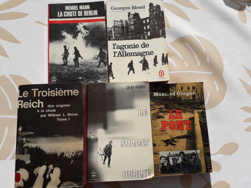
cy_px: 94
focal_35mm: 27
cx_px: 126
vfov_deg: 51.4
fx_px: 196
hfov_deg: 65.3
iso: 40
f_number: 1.9
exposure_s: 1/2591
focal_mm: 3.6
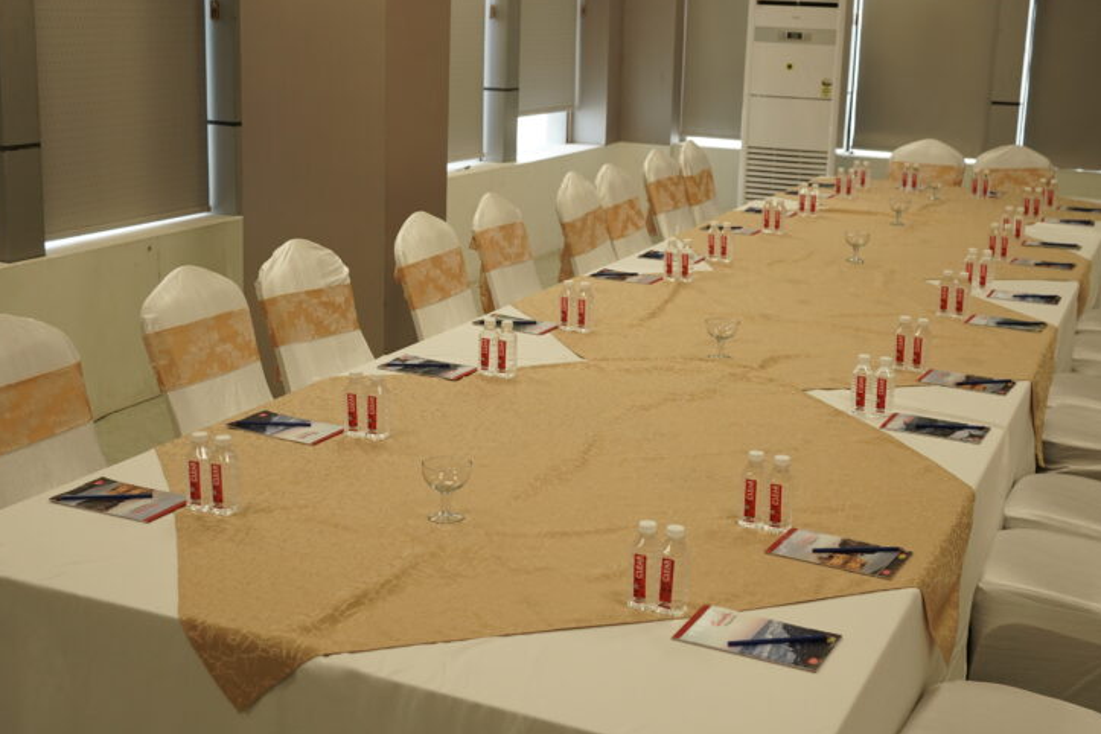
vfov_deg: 29.2
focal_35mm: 46
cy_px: 316
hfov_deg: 42.7
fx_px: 1407
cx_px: 565
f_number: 5.6
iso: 1000
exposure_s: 1/160
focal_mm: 35
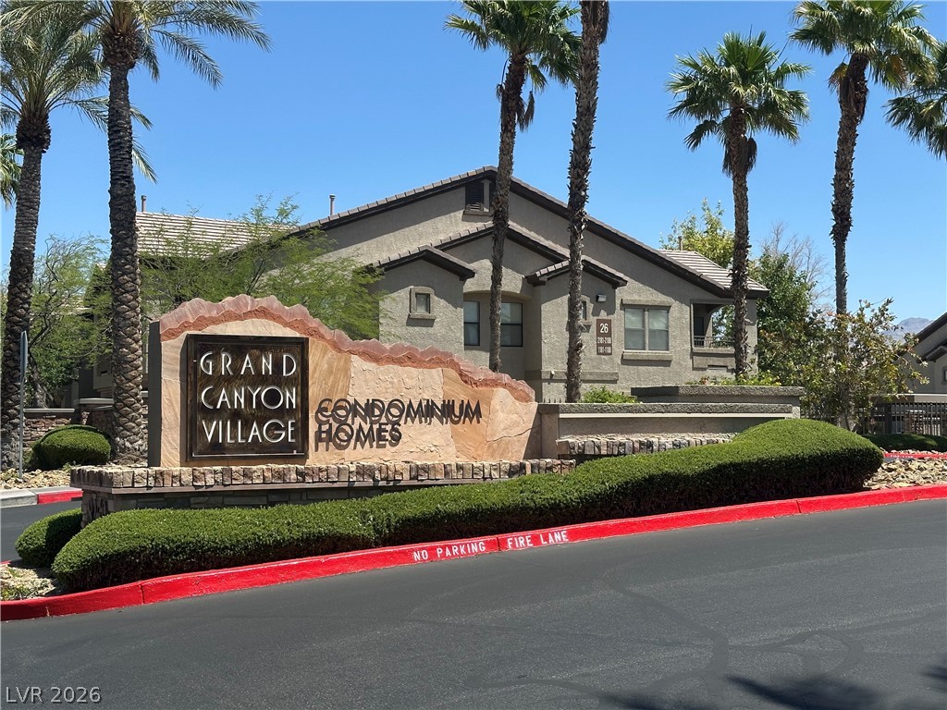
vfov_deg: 30.3
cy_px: 355
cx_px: 474
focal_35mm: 48
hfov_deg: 39.7
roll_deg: +0.8
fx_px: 1313
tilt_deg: +3.8
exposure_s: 1/3597
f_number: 1.78
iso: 64
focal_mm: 6.86
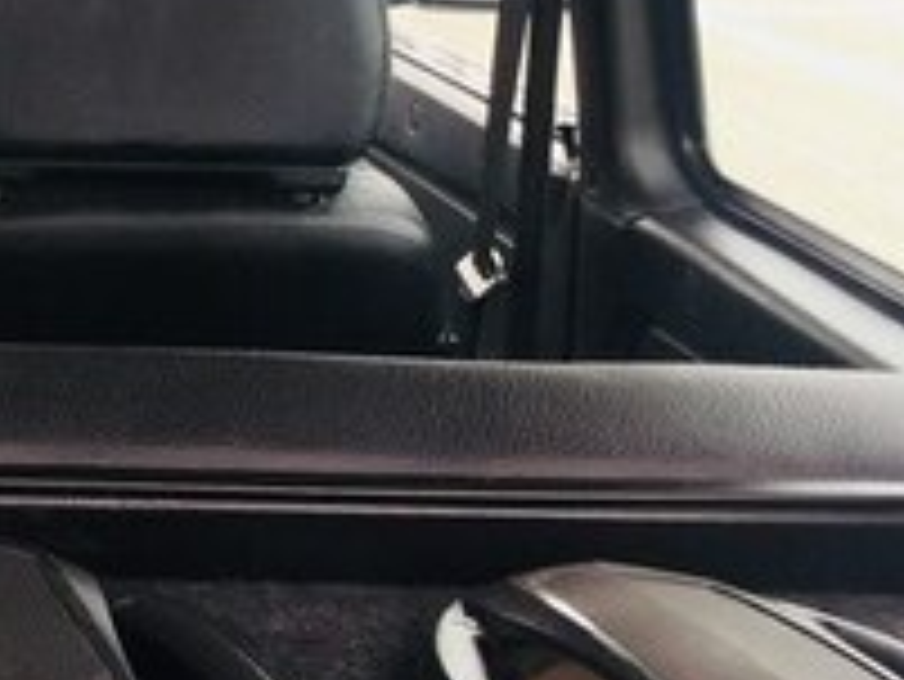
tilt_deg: -11.6
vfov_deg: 15.4
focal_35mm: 95
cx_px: -477
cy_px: 56
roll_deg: -1.3
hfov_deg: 18.2
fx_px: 2482
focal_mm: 4.15
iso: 32
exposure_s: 1/101
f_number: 2.2
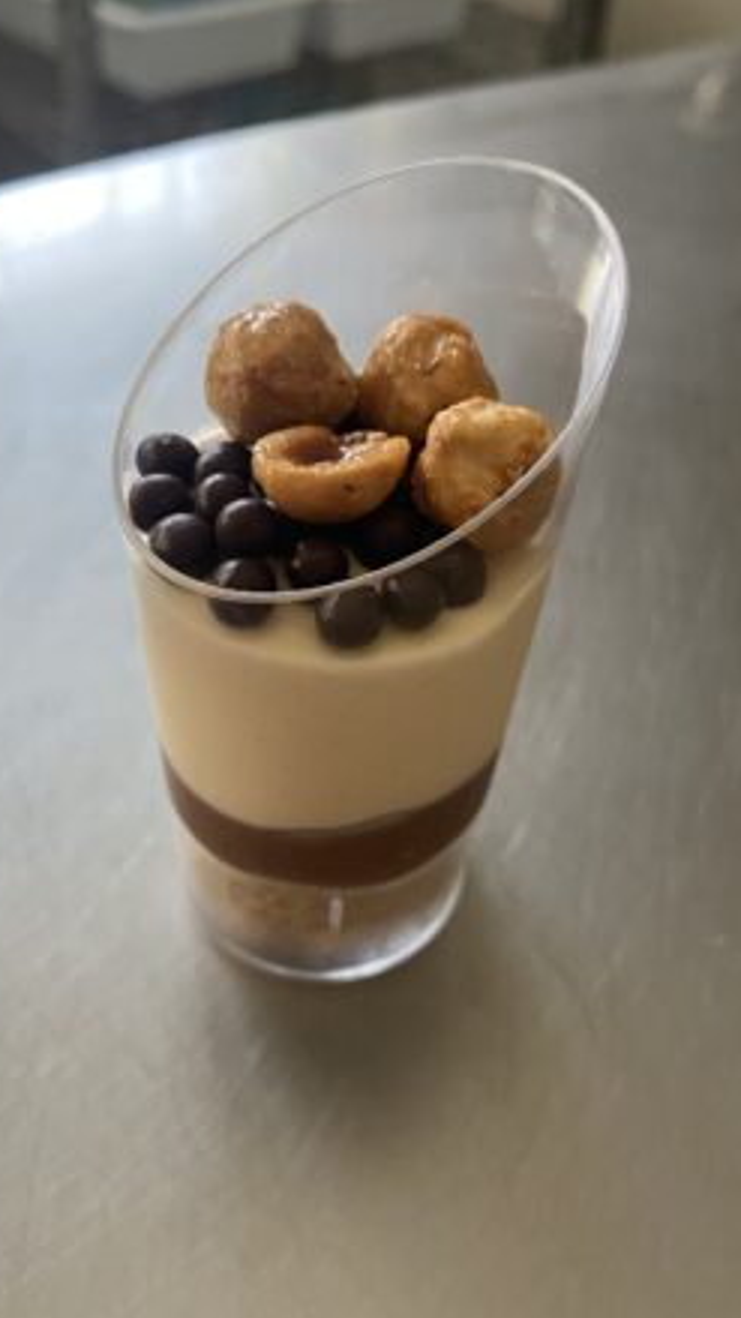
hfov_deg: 37.7
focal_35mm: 31
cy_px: 627
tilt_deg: -41.4
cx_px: 422
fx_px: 1083
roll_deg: -6.7
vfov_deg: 62.6
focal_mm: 4.25
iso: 320
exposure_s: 1/60
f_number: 1.8
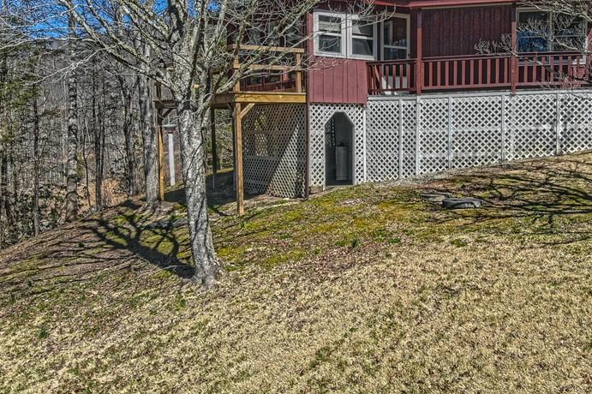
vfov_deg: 35.9
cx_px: 356
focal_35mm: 37
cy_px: 177
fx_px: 608
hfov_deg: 51.6
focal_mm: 4.5
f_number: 2.8
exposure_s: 1/395
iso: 100
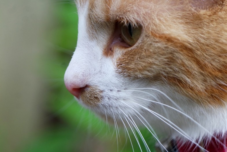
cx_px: 114
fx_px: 1261
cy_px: 76
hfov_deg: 10.3
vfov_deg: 6.9
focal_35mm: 200
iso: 800
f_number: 5
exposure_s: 1/160
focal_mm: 130
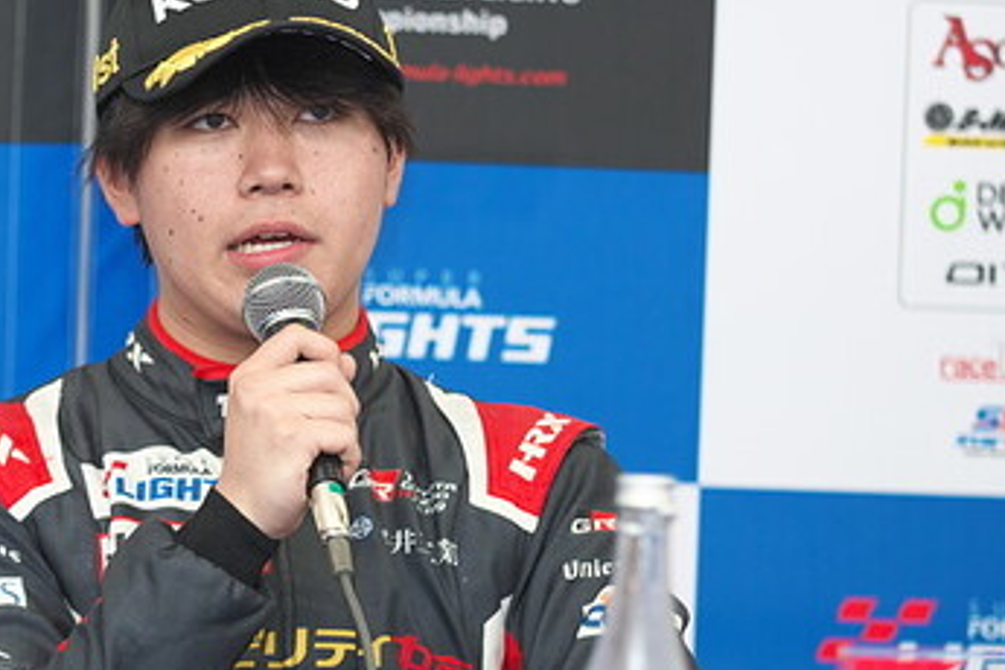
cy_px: 303
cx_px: 285
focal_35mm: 282
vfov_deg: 4.9
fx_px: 7872
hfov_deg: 7.3
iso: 560
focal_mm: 120
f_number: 2.8
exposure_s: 1/200
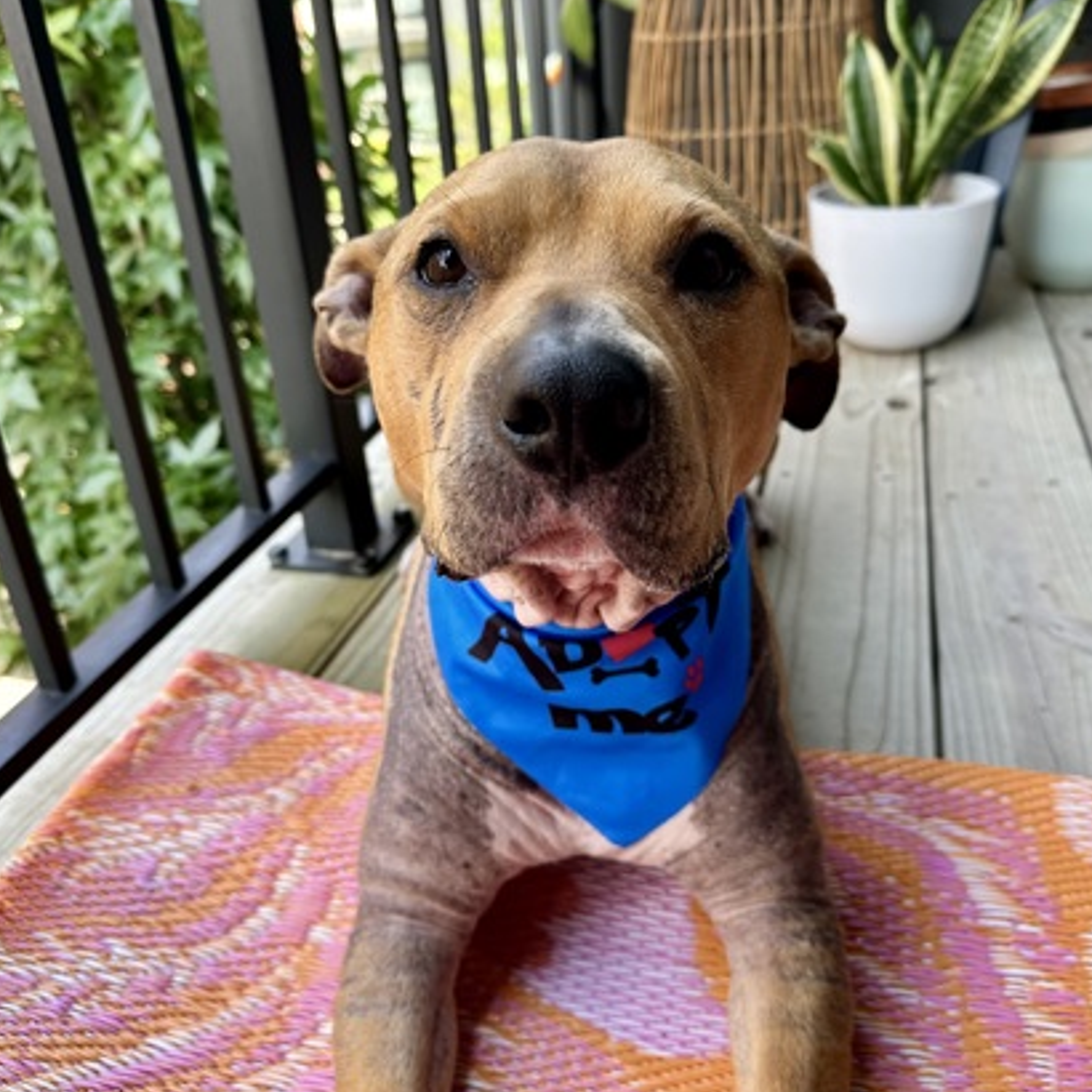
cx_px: 543
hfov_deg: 55.6
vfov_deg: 55.6
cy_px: 506
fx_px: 1035
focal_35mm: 29
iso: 64
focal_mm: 6.86
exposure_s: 1/121
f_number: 1.78
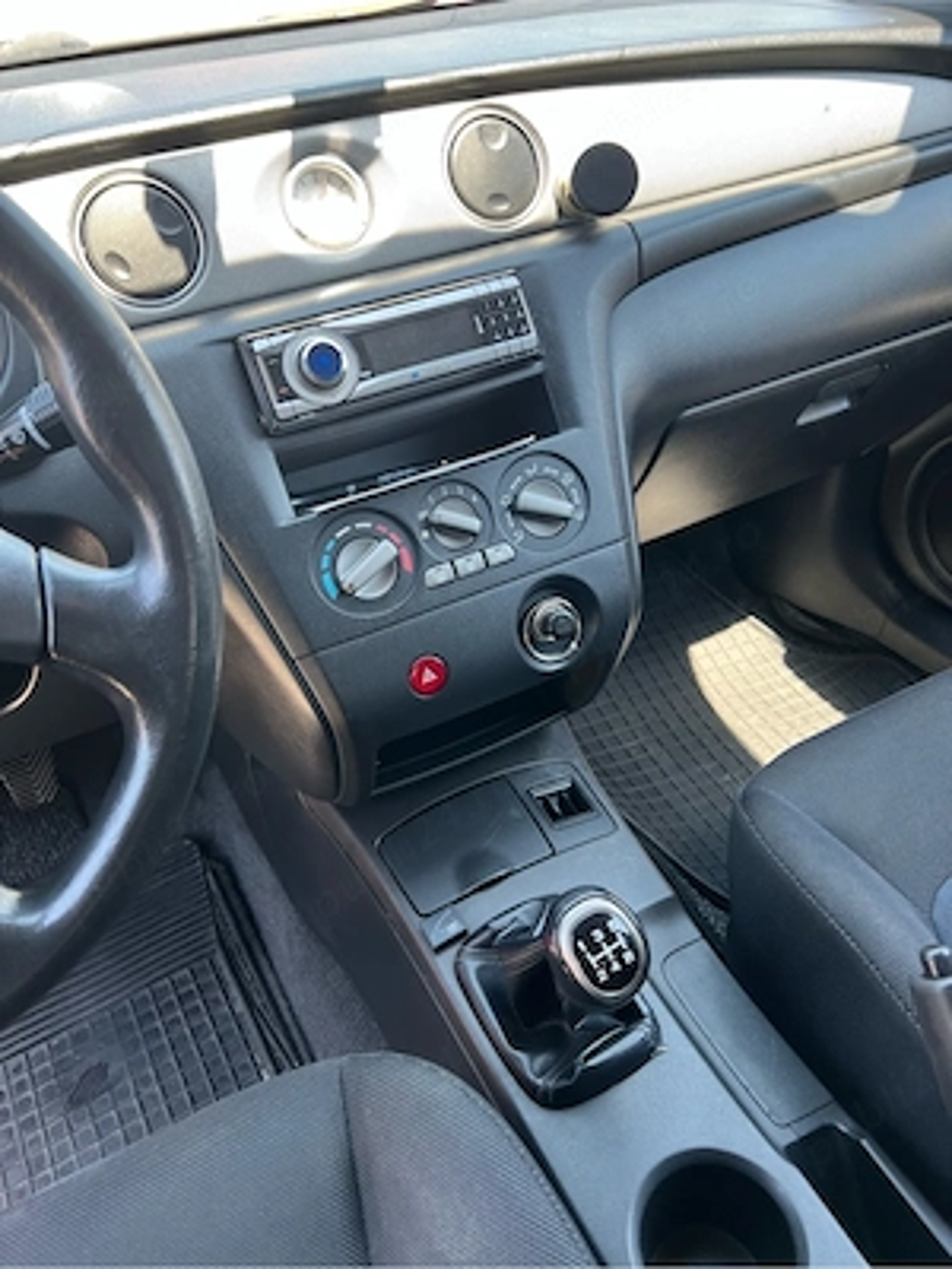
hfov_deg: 53.1
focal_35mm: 26
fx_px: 953
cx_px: 476
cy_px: 634
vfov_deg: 67.3
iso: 50
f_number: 1.5
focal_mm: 5.7
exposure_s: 1/121
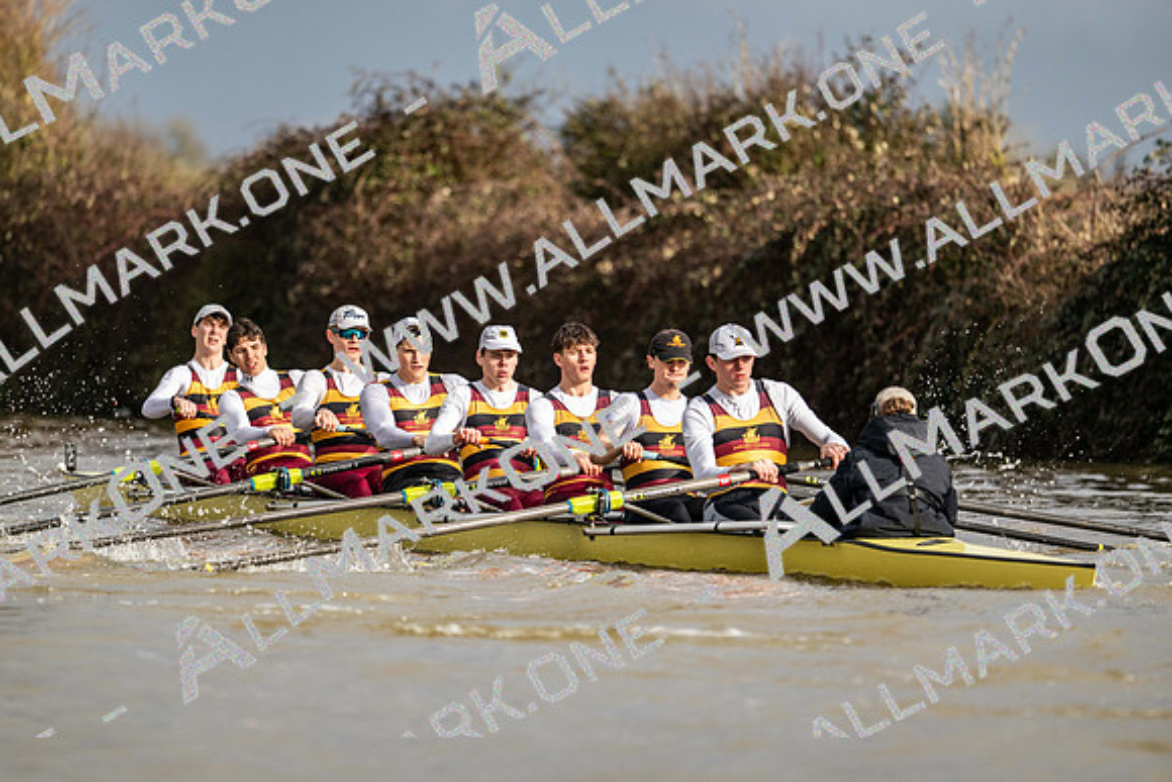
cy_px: 391
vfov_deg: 3.4
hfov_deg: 5.2
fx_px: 13025
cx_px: 586
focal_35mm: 400
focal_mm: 400
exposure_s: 1/1600
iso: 280
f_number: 4.5
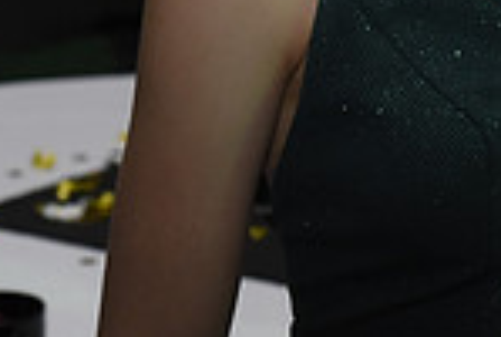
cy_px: -312
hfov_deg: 10.2
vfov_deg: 6.9
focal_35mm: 194
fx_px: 2705
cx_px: 763
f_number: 5
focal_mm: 50
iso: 2500
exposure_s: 1/200
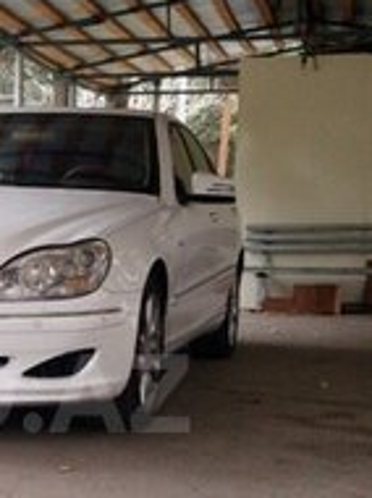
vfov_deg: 23.8
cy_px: 393
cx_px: -79
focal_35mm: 81
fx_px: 1163
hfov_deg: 17.3
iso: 50
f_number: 2.4
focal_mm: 2.93
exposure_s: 1/30
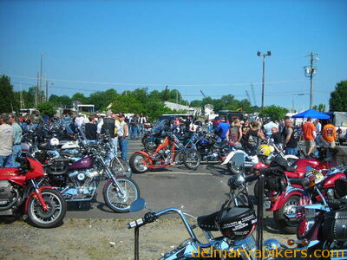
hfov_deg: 49.0
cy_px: 130
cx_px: 174
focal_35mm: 38
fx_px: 381
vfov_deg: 37.7
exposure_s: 1/167
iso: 50
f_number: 6.4
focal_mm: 6.3
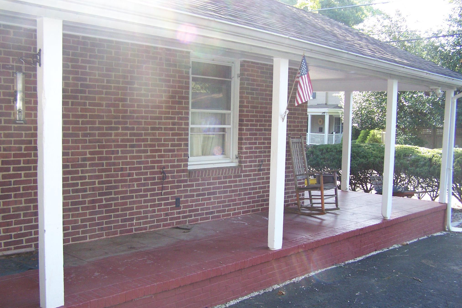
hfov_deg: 48.5
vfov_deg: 33.4
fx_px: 513
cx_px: 233
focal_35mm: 40
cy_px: 174
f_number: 2.8
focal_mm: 6.3
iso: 160
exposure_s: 1/100
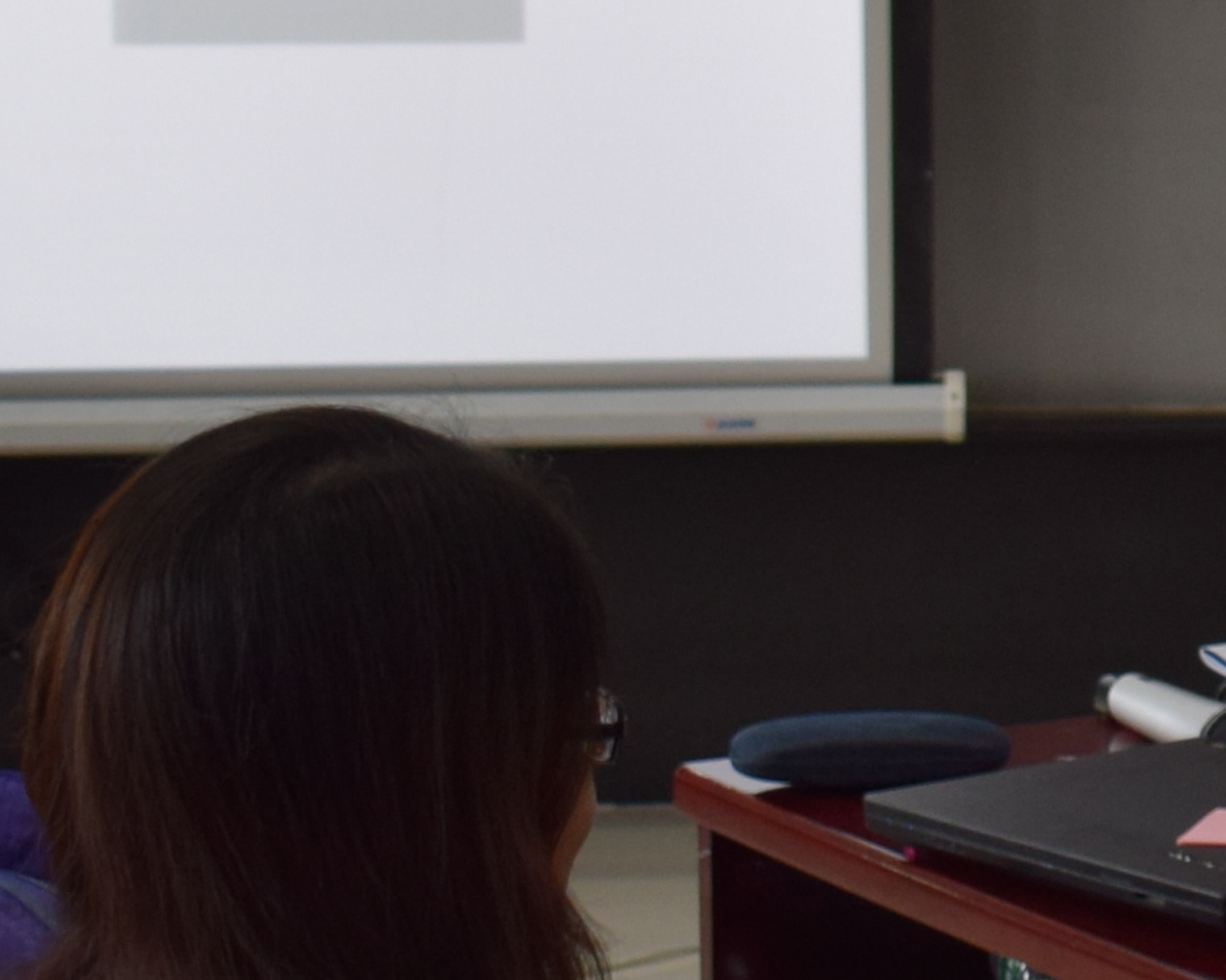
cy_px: -159
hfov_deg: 10.0
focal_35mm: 183
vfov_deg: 8.4
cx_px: 2126
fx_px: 6648
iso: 400
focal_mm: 27
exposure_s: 1/60
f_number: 4
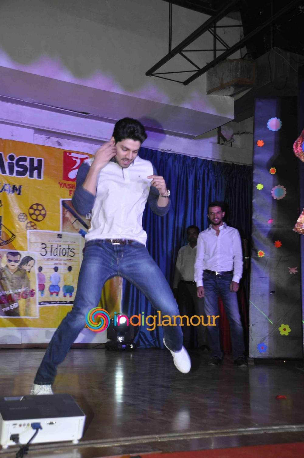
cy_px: 229
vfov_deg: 42.4
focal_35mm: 46
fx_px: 591
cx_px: 152
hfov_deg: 28.9
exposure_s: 1/100
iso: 400
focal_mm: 31
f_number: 5.6
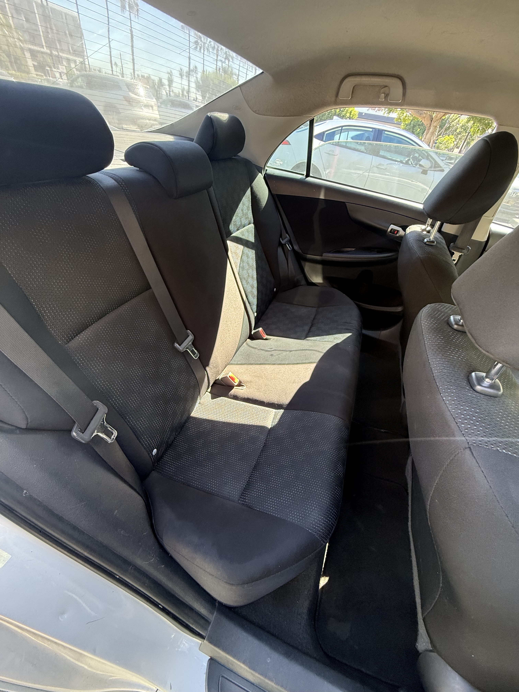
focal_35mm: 14
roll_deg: -9.5
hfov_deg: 85.7
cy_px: 346
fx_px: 280
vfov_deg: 102.1
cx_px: 260
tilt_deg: -39.4
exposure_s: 1/99
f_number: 2.2
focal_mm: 2.22
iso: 200
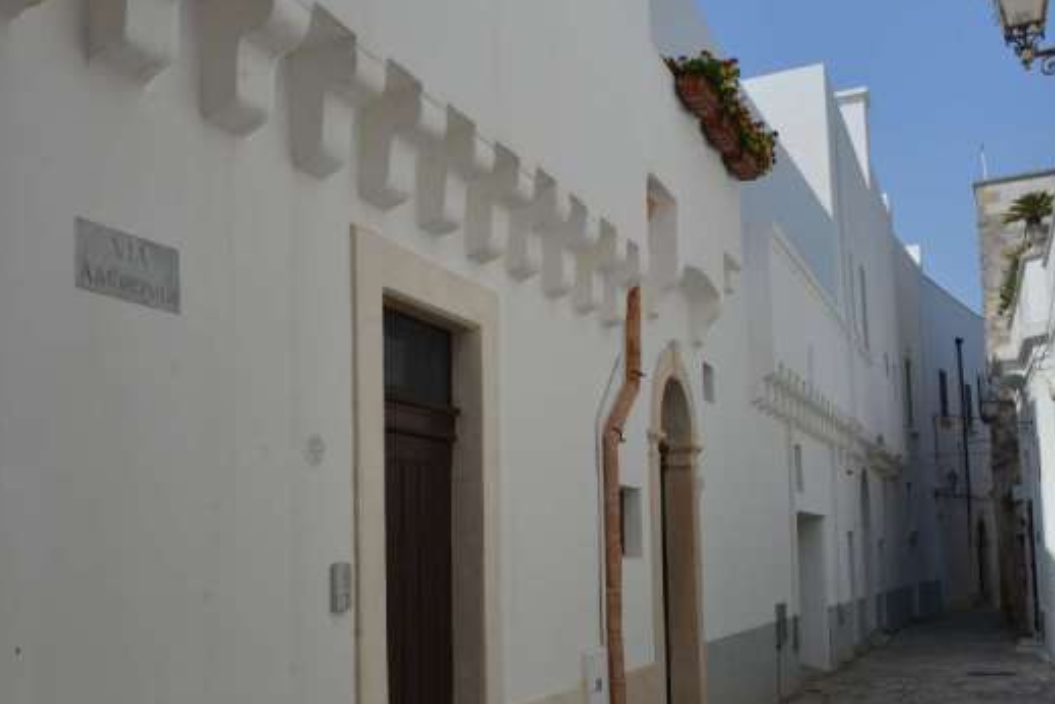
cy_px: 472
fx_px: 1084
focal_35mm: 37
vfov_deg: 35.6
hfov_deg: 51.7
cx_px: 447
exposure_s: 1/160
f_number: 11
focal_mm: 24
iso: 180
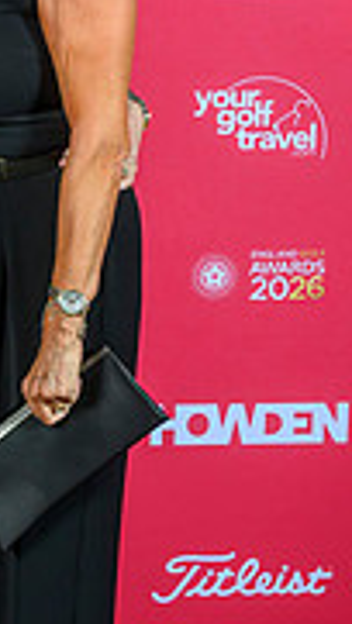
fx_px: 2005
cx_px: -383
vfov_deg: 17.7
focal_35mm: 121
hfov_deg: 9.3
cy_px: 207
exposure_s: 1/160
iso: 250
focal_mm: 27
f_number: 8
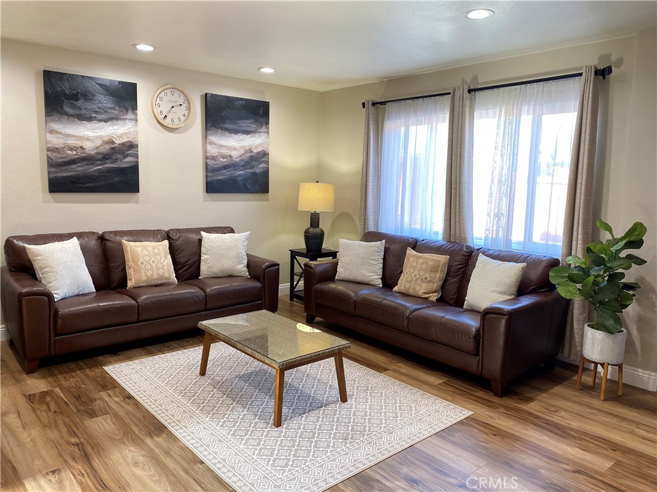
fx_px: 493
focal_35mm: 26
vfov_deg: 53.1
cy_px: 246
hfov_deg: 67.3
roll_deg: -2.2
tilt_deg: -7.4
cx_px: 328
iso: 125
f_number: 1.8
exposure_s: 1/60
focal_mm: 4.25
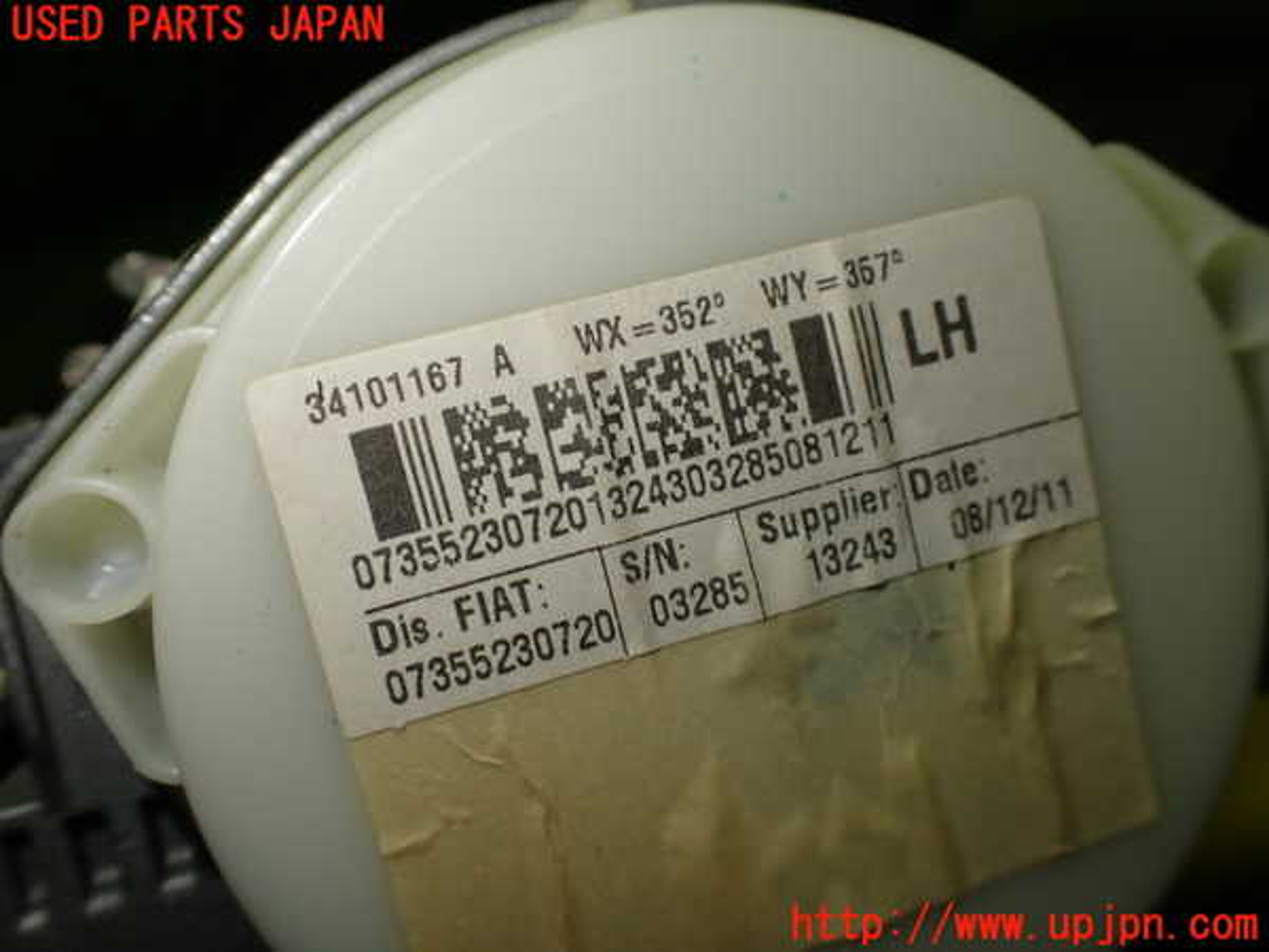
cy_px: 476
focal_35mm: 30
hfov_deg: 60.0
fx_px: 1100
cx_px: 634
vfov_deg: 46.8
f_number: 3.2
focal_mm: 5.4
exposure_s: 1/160
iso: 100
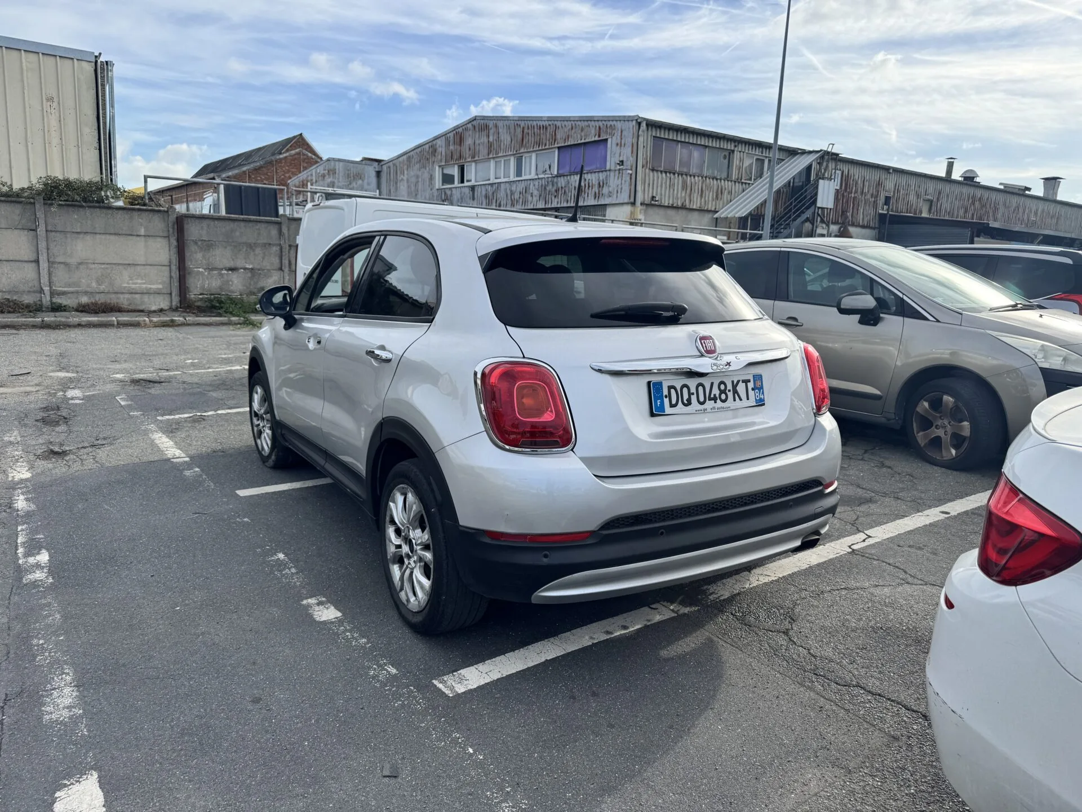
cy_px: 406
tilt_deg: -9.8
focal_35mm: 24
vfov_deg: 56.8
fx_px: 750
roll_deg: -3.9
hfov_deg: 71.6
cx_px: 541
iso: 80
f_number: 1.78
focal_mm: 6.76
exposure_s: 1/2252
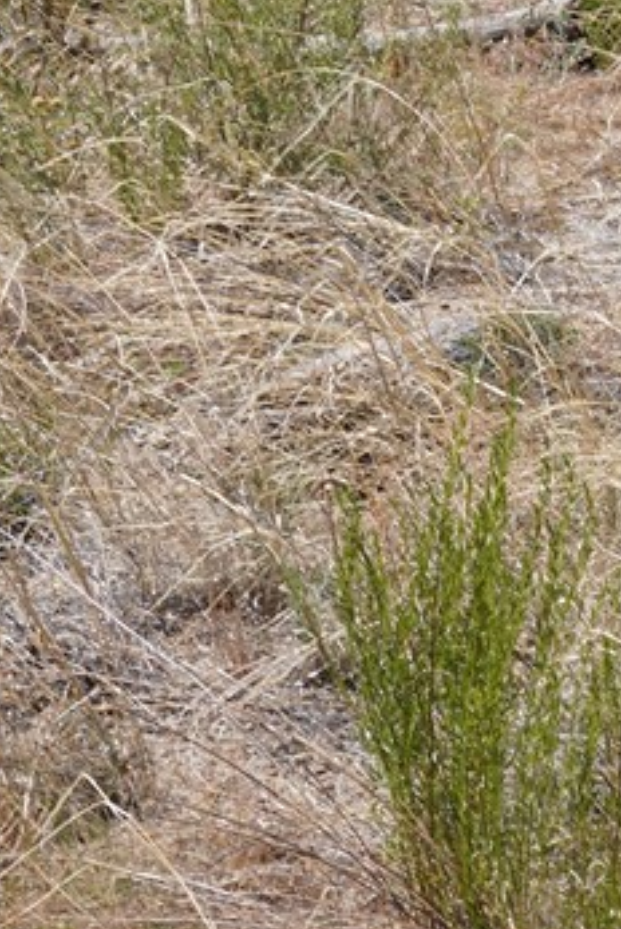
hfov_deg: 5.7
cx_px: 2380
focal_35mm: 213
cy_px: -800
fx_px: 5500
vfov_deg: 9.2
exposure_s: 1/100
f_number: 13
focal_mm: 37
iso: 100
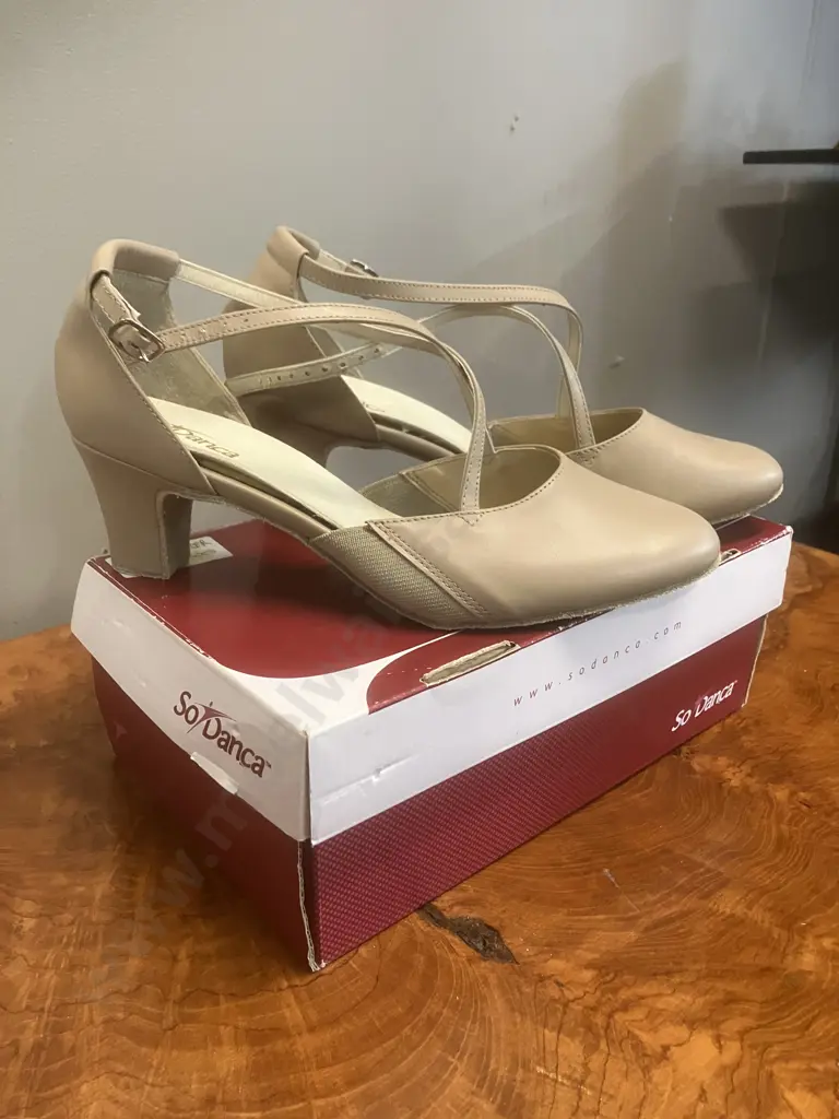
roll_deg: -1.2
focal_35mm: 28
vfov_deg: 63.4
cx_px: 420
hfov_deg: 49.7
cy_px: 560
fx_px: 905
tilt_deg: -22.1
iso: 320
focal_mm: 3.99
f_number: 1.8
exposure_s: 1/50
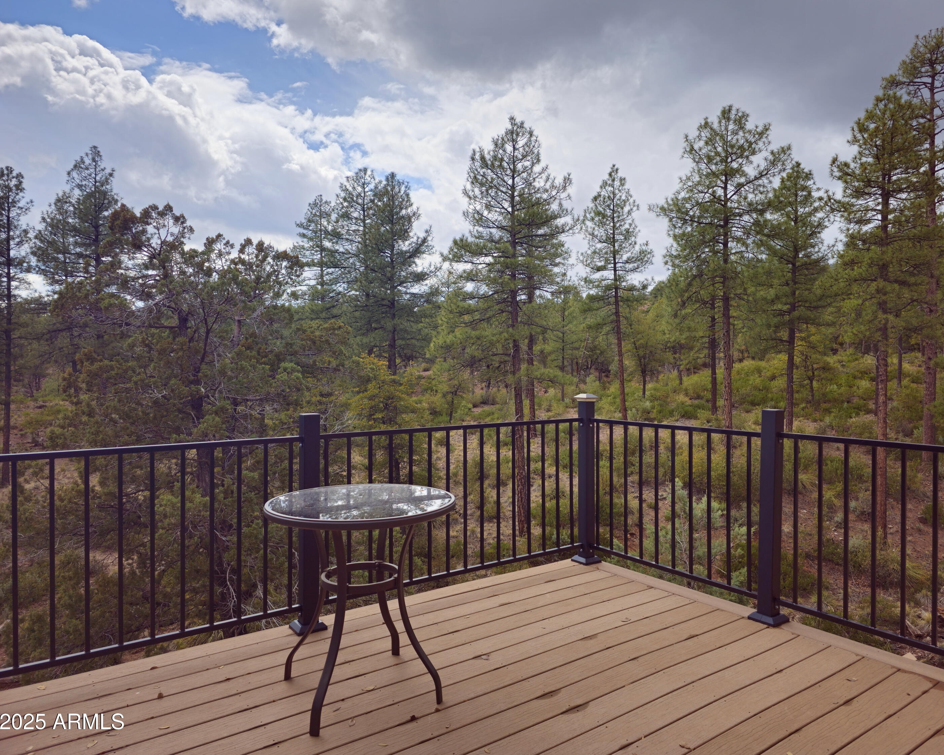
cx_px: 502
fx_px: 671
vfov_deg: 58.8
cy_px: 378
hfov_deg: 70.2
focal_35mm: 24
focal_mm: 6.3
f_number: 1.7
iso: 10
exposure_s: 1/483
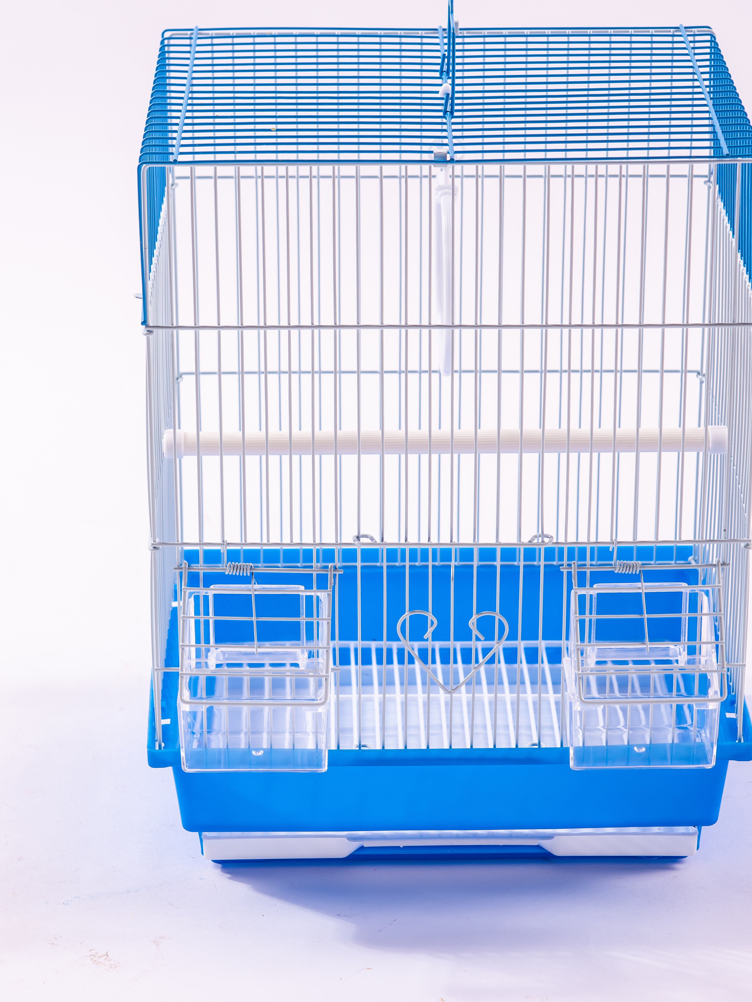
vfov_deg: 20.8
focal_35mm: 94
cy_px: 315
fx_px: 2723
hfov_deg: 15.7
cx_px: 404
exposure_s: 1/160
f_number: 5
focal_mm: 66
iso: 100
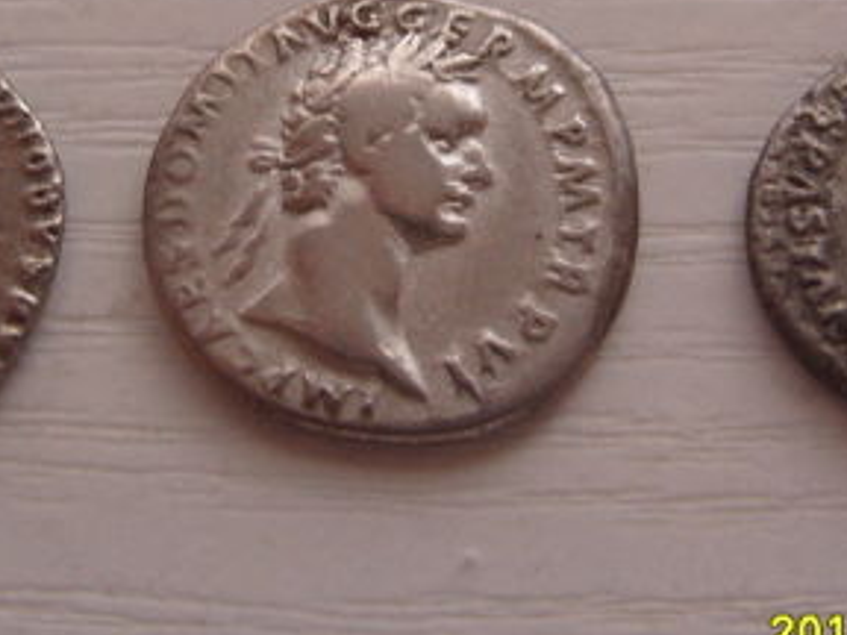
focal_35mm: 73
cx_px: 382
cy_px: 100
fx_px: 1786
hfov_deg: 26.7
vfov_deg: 19.9
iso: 200
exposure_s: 1/30
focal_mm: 7.8
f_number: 2.8
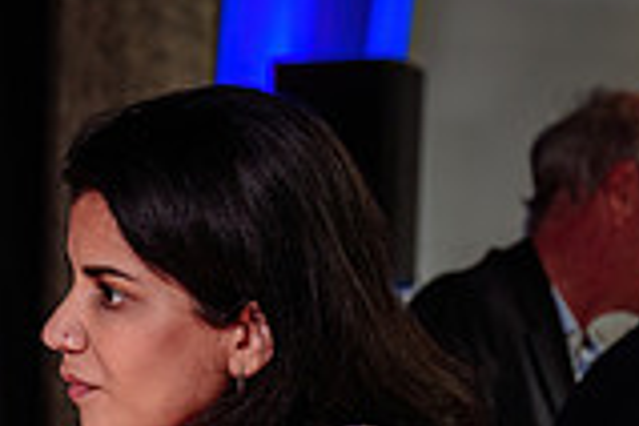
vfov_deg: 7.0
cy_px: 635
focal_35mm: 192
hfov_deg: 10.4
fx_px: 3408
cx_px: -299
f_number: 4
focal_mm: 49
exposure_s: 1/50
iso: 500
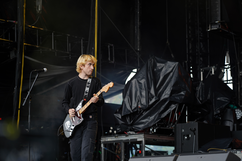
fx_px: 706
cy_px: 80
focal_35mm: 105
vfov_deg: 13.0
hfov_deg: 19.5
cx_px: 121
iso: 250
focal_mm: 105
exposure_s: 1/125
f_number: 4
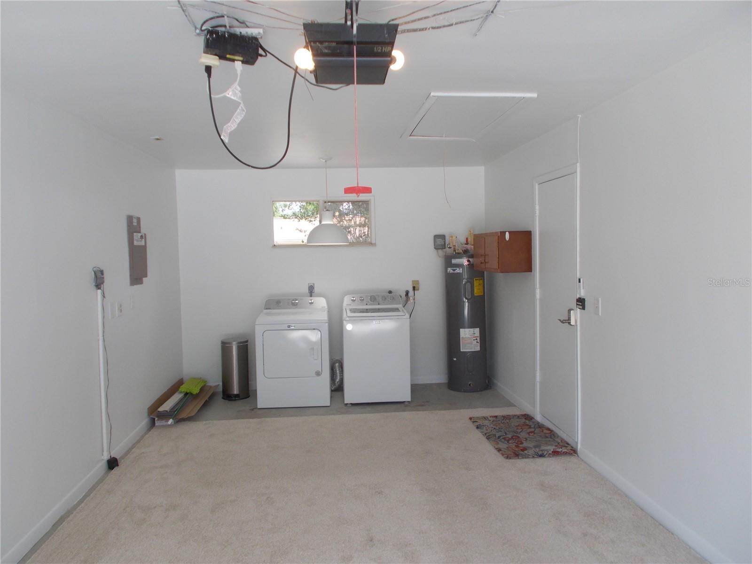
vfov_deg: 53.1
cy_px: 282
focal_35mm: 26
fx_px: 565
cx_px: 376
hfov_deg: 67.3
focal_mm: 4.6
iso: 80
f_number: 3.2
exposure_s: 1/60
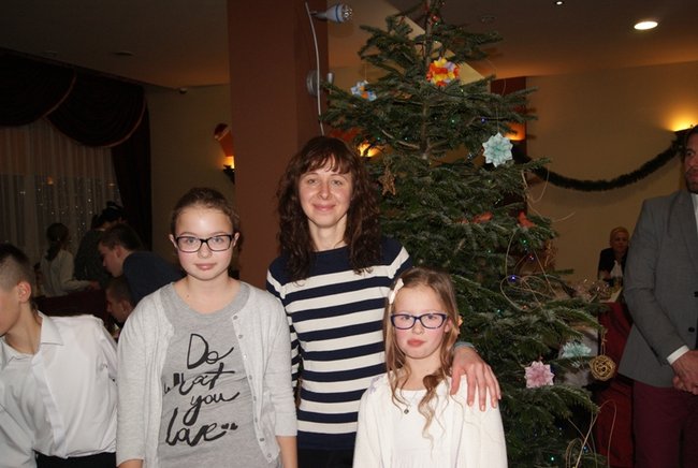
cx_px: 349
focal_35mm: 33
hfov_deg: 57.1
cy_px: 234
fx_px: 641
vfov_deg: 40.1
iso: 400
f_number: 5.6
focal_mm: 22
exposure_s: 1/60
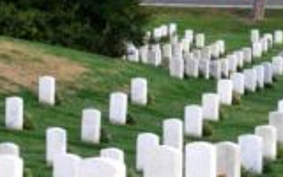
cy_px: 104
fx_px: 1597
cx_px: -269
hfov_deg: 9.5
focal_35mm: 207
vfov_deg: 6.3
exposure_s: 1/50
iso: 200
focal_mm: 34
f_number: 11
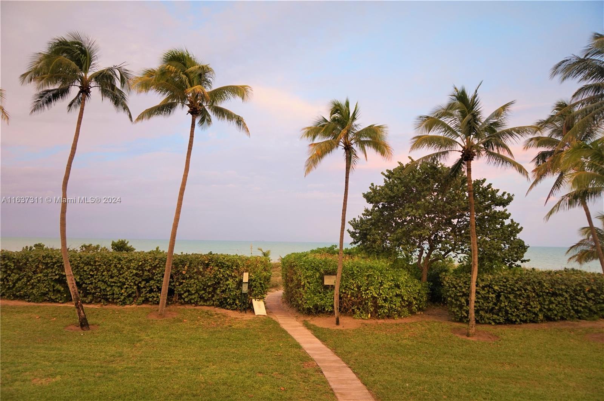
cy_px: 200
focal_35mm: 24
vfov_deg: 53.1
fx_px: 402
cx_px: 302
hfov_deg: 73.8
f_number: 3.5
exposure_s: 1/50
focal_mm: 16
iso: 320
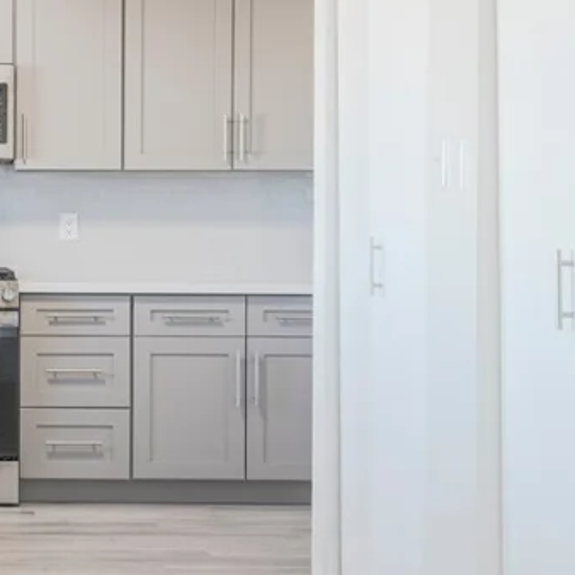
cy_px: 219
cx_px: -167
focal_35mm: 90
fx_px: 1691
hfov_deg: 18.0
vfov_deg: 19.3
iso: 640
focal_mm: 35
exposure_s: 1/13
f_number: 8
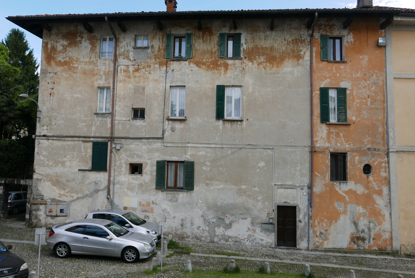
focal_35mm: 29
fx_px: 335
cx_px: 208
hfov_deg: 63.6
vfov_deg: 45.0
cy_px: 139
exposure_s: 1/250
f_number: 5.6
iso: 200
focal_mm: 13
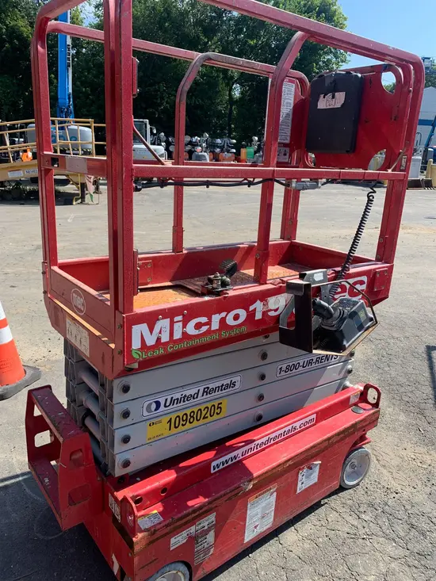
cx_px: 218
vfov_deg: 67.3
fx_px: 437
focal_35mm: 26
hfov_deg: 53.1
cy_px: 290
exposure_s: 1/1205
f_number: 1.8
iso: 25
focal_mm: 4.25
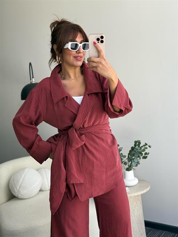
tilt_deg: -19.0
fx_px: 329
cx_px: 89
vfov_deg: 39.6
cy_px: 118
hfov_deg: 30.3
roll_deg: +6.3
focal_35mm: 48
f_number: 1.78
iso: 64
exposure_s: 1/245
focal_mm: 6.76
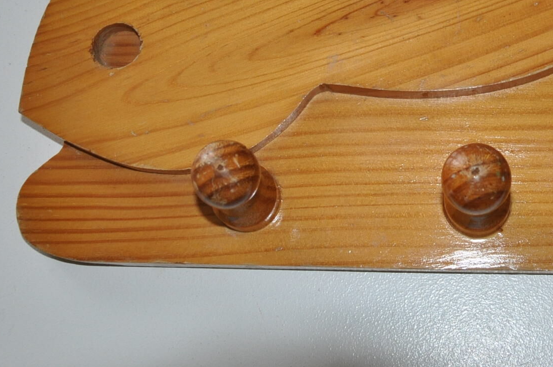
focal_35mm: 73
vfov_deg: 18.3
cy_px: 39
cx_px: 453
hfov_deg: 27.1
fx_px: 1120
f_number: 4
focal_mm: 25
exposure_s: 1/60
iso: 800
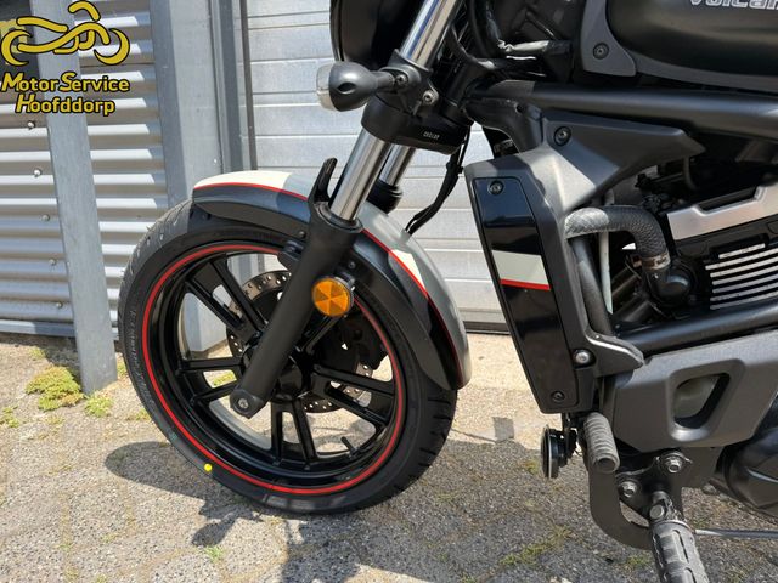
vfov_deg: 56.8
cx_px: 389
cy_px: 292
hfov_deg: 71.6
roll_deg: +0.6
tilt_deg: -12.9
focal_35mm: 24
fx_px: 539
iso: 80
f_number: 1.78
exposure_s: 1/1949
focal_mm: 6.76
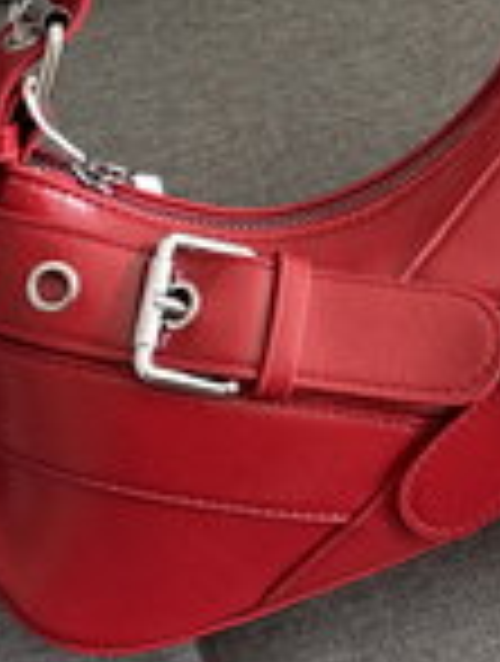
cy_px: -2
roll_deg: +0.3
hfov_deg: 15.7
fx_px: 1803
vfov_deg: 20.2
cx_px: 369
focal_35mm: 94
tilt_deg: -43.3
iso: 200
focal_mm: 5.96
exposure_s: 1/60
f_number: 1.6
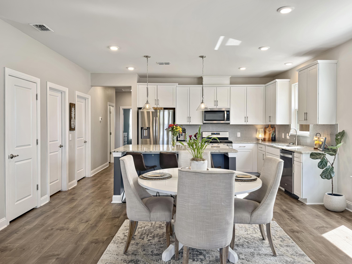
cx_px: 176
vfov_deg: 54.9
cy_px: 132
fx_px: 254
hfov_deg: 69.4
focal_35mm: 25
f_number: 1.8
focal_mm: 6.76
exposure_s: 1/125
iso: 64
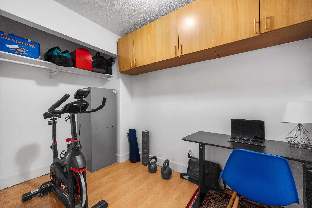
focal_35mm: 14
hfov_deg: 106.3
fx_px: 117
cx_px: 156
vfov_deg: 83.3
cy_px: 104
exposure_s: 1/4
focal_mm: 9
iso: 250
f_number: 9
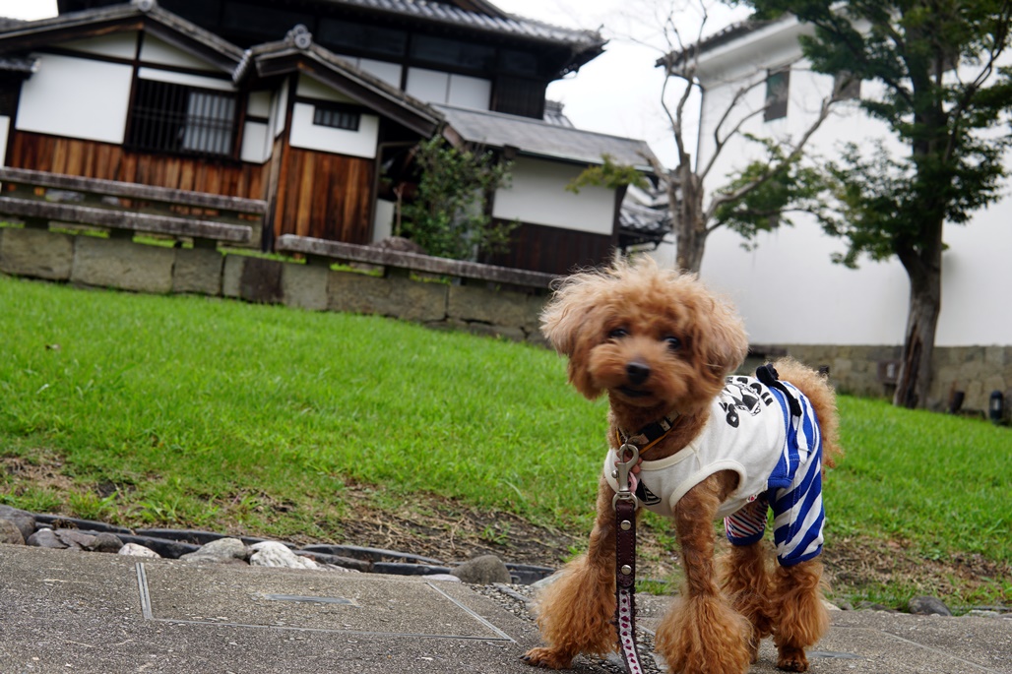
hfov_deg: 43.6
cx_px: 506
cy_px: 337
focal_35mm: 45
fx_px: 1265
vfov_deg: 29.9
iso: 100
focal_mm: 30
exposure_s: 1/80
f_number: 7.1
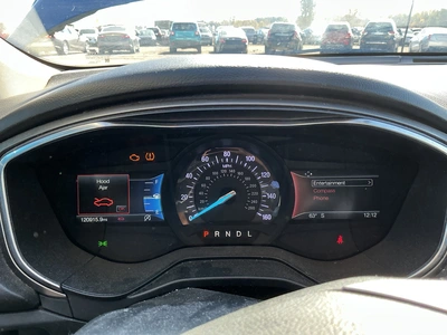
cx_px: 224
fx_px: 362
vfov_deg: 49.7
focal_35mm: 28
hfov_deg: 63.4
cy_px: 168
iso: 32
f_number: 1.8
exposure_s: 1/122
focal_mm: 3
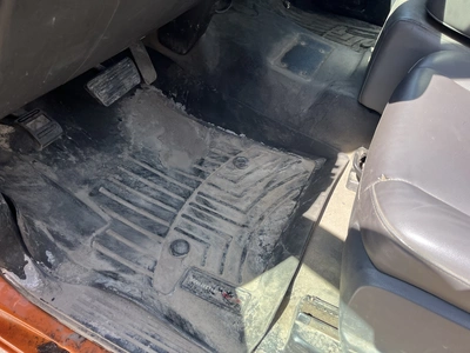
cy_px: 176
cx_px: 235
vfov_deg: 53.1
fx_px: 353
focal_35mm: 26
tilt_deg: -47.9
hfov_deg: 67.3
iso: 50
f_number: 1.6
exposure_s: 1/376
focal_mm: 5.1
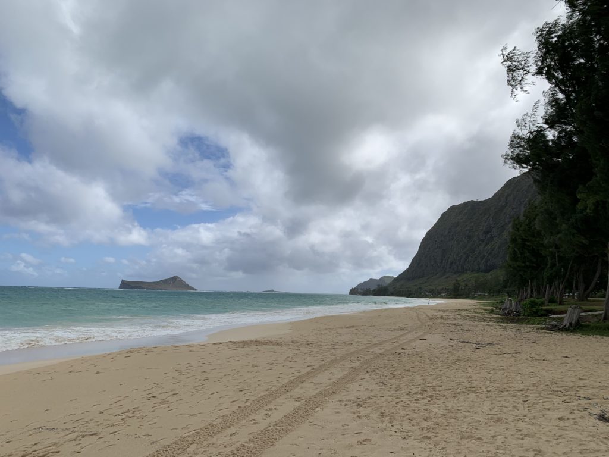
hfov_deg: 67.3
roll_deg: -2.4
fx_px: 457
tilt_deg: +8.6
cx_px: 304
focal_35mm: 26
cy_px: 228
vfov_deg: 53.1
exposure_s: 1/5405
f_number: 1.8
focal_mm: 4.25
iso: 25
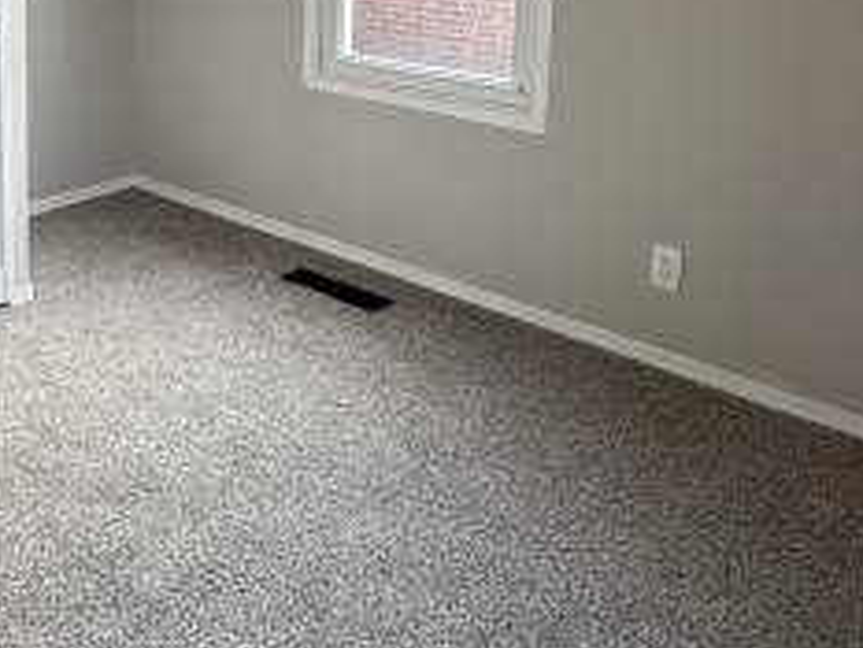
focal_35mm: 40
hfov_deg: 44.9
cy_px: 24
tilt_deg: -7.3
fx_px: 998
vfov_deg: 33.4
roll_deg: -0.7
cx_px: 196
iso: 40
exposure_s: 1/102
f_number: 2.2
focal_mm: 2.22
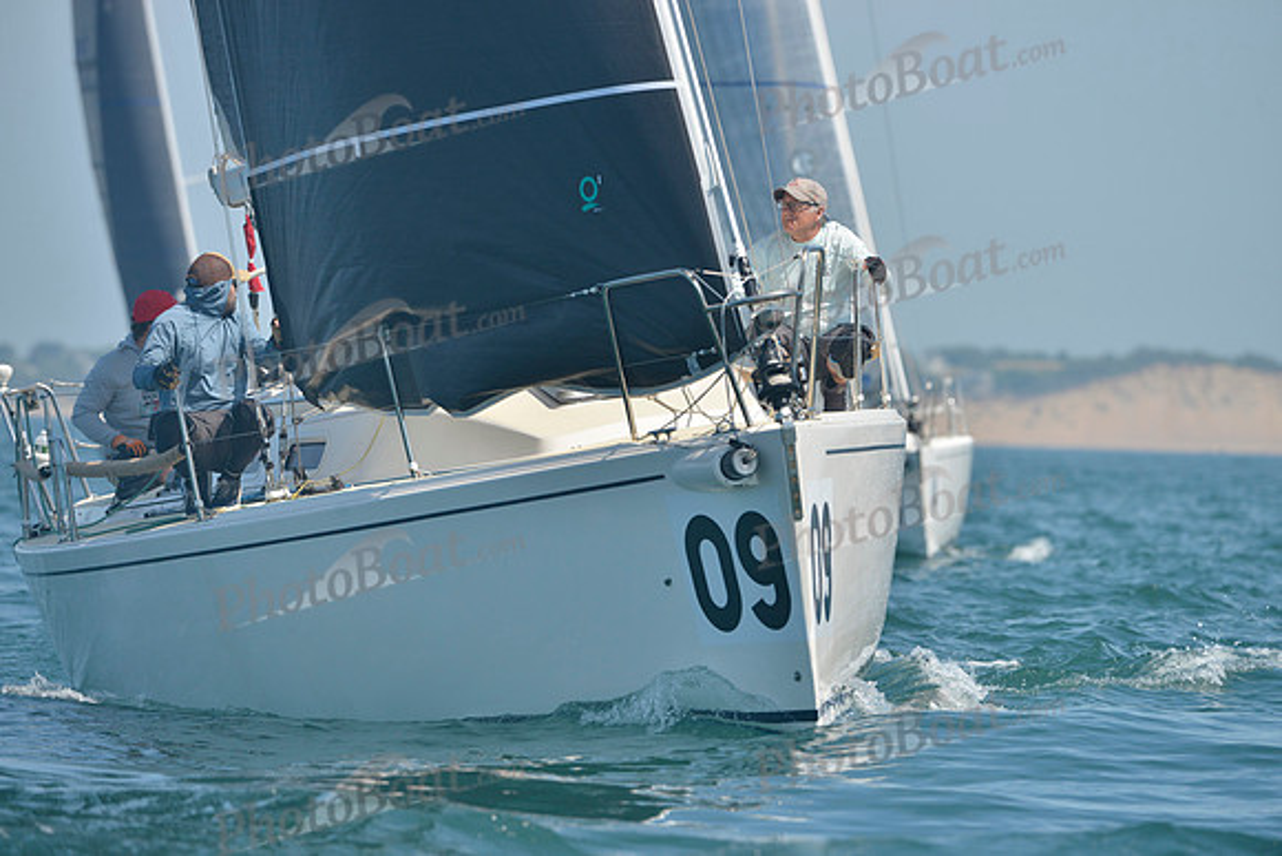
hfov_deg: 8.6
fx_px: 8548
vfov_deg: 5.7
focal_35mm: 240
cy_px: 428
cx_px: 641
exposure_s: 1/1000
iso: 280
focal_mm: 240
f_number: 6.3
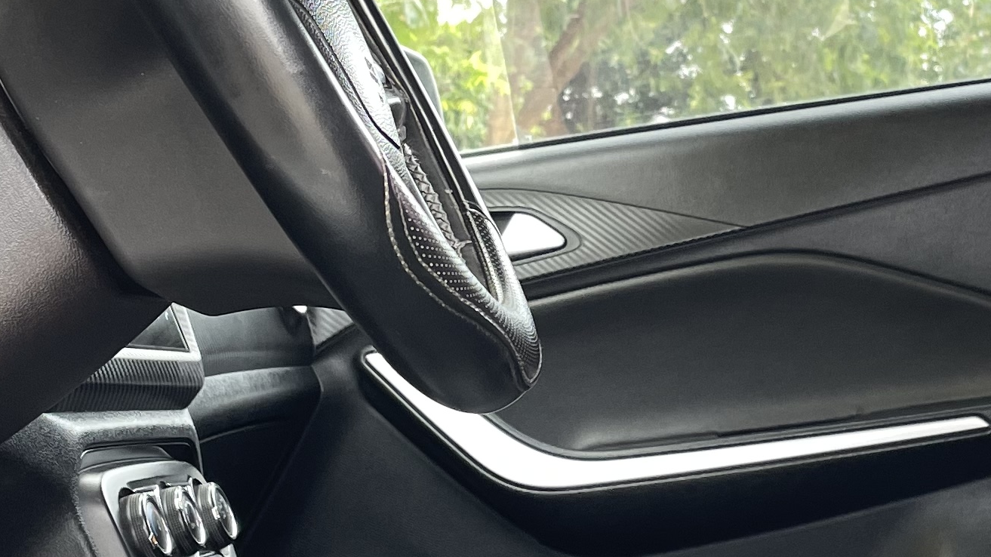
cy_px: 172
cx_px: 630
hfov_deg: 24.4
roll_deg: -0.4
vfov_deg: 13.9
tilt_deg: +6.0
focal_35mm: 87
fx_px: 2286
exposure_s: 1/121
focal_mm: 4.2
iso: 50
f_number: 1.6
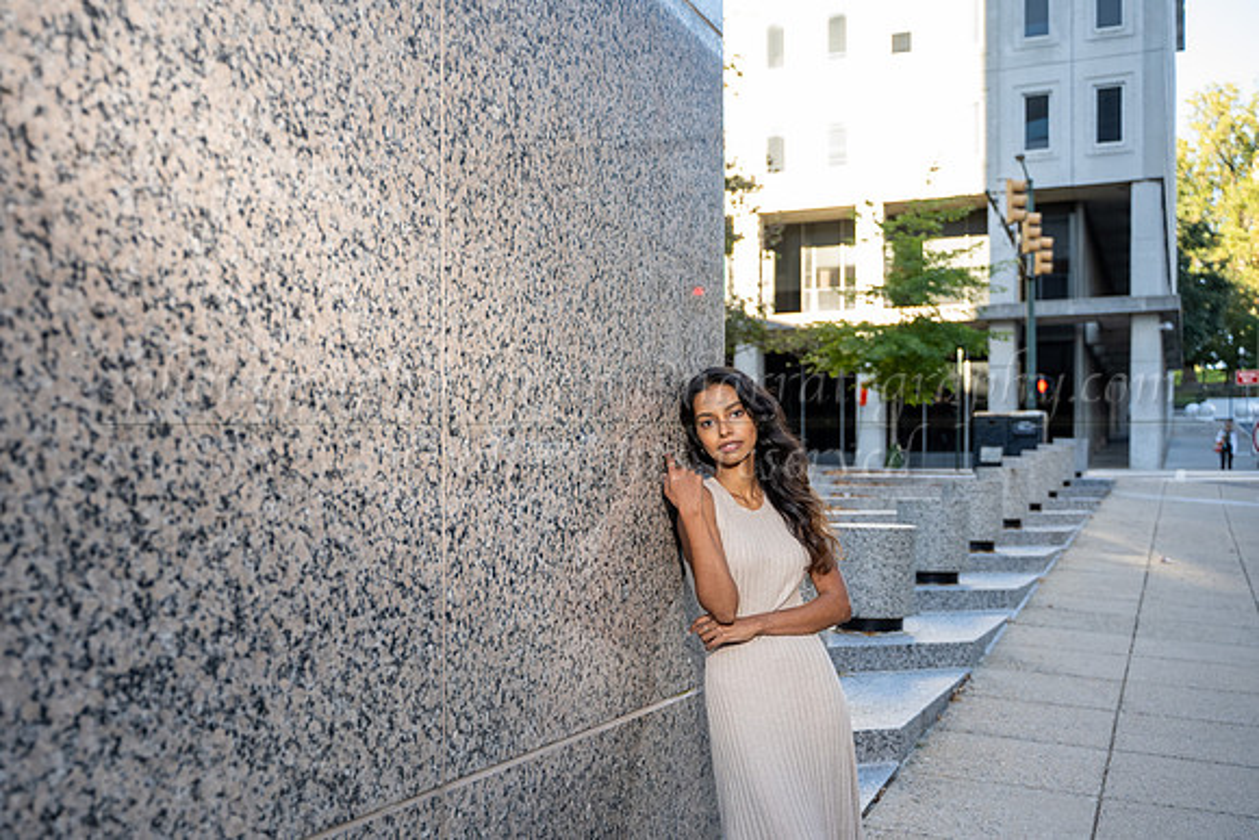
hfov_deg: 47.6
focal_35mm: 40
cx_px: 466
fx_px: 1411
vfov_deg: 33.0
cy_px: 529
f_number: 2.8
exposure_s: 1/400
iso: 400
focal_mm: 32
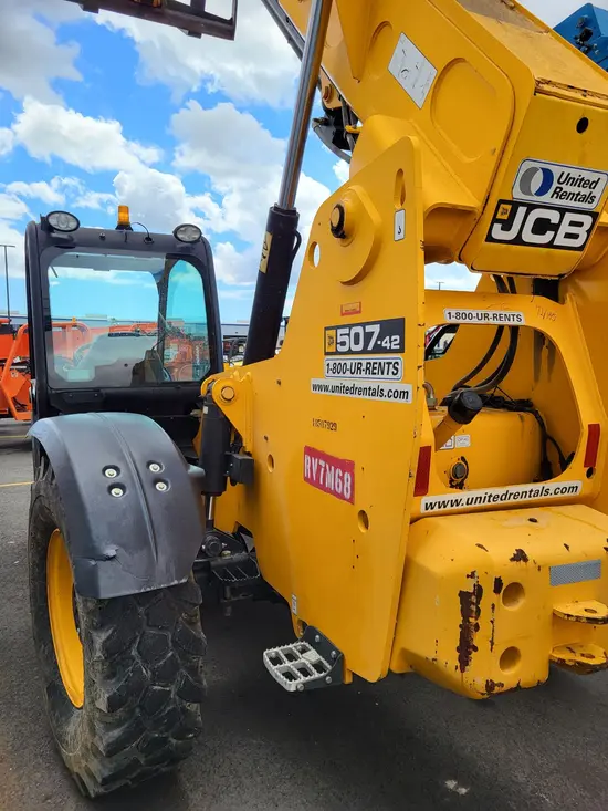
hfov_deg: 53.1
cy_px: 406
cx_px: 304
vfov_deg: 67.3
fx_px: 609
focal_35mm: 26
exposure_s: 1/1114
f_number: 1.8
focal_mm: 5.4
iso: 40
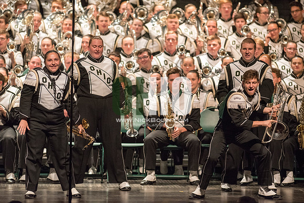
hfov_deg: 6.9
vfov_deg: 4.6
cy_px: 102
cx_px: 152
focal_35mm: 300
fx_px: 2534
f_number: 2.8
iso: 4000
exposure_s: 1/500
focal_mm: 300
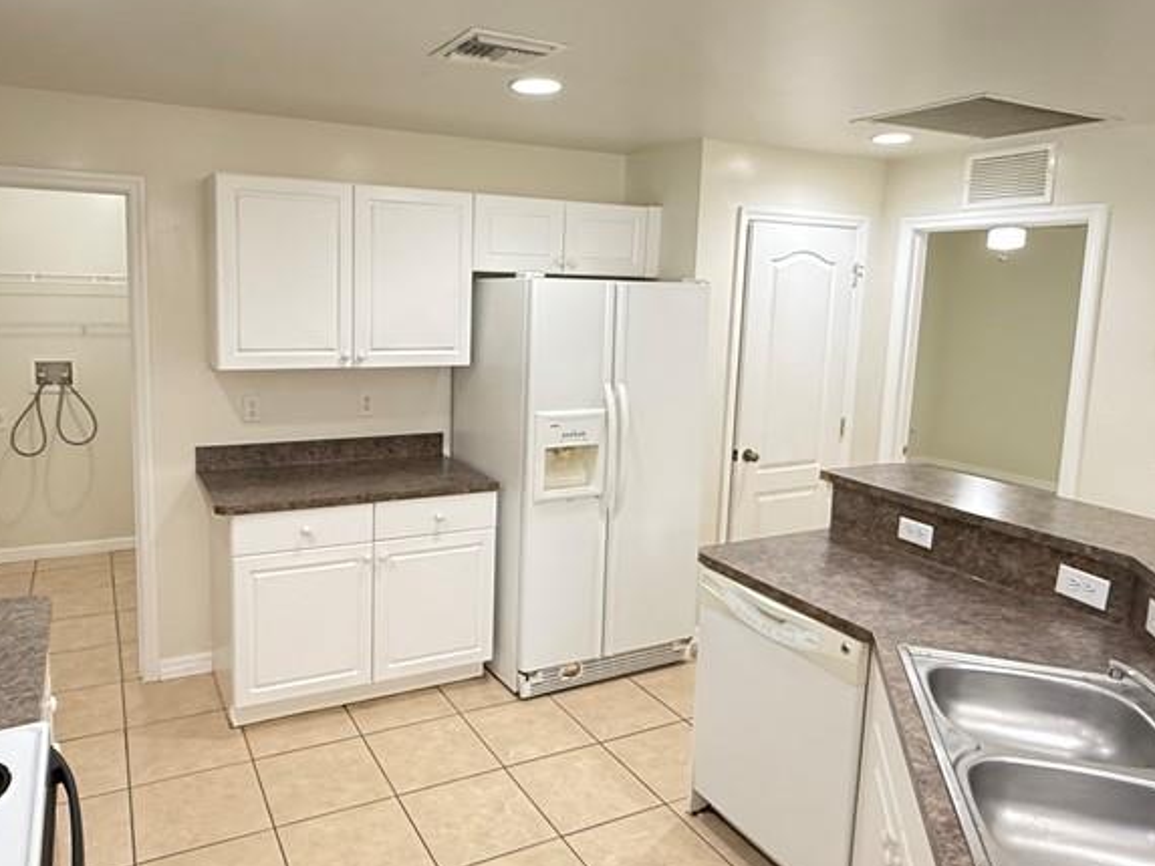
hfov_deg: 69.1
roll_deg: -0.6
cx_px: 502
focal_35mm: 25
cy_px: 395
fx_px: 834
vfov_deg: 54.8
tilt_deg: -8.3
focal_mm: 2.22
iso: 640
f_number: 2.2
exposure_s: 1/60
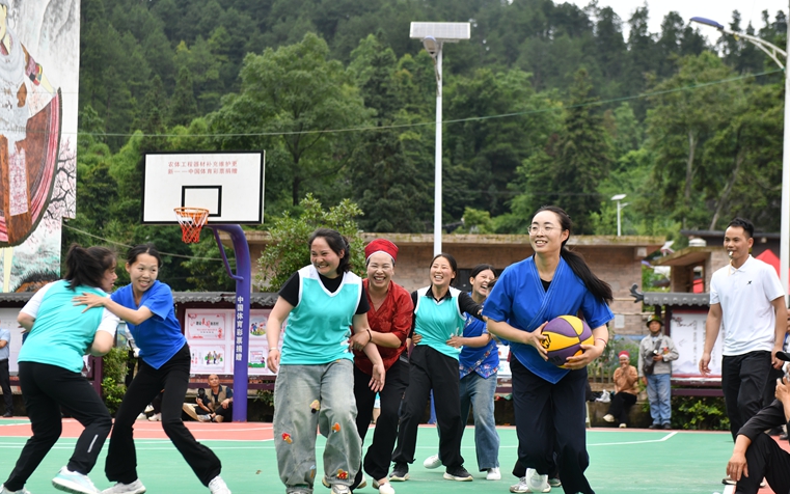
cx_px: 411
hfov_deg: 27.5
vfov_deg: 17.4
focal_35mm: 75
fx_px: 1615
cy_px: 266
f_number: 5
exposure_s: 1/3200
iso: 640
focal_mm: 70
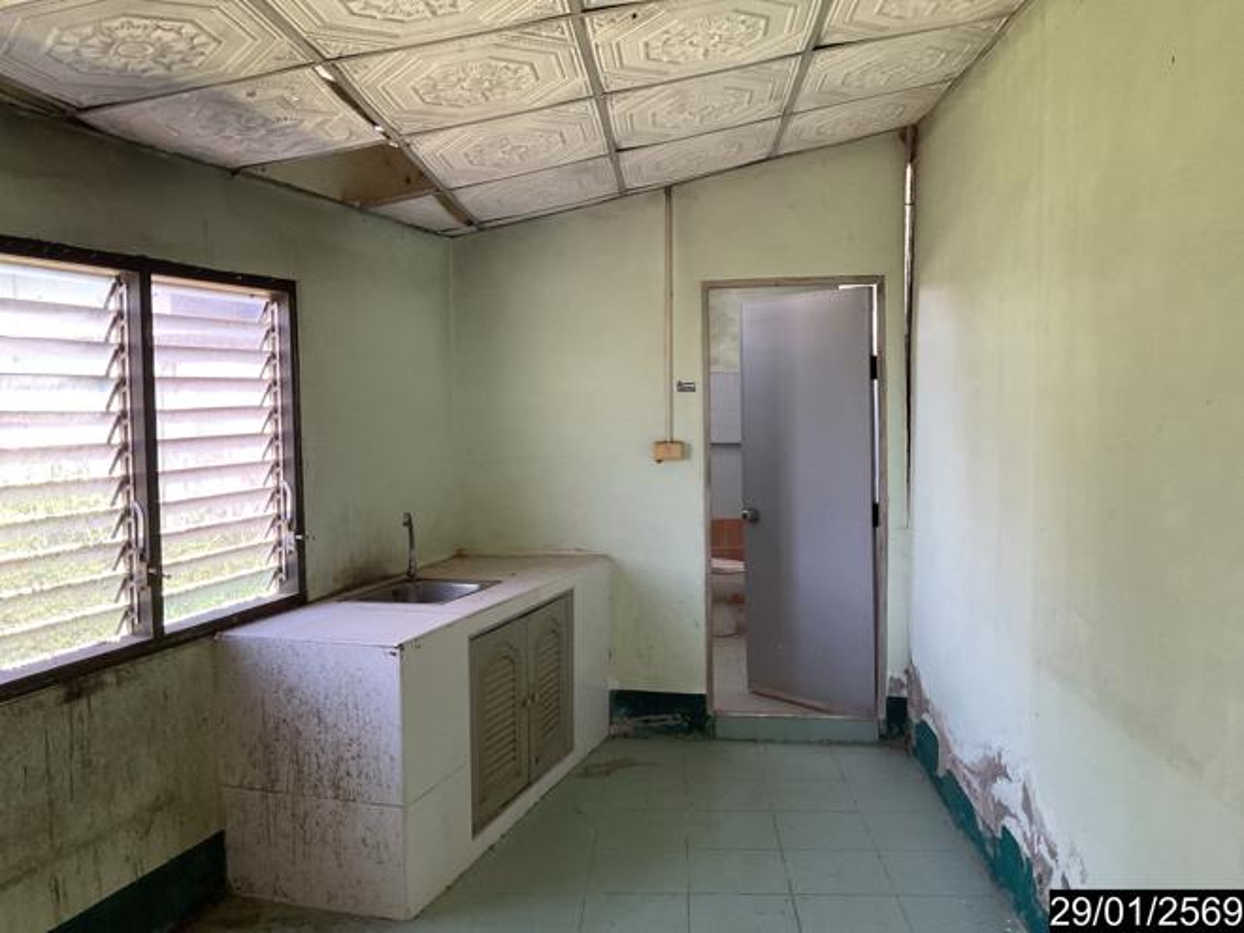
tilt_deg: -2.0
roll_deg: -0.6
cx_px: 622
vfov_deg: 48.2
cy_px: 466
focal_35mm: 29
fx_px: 1042
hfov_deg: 61.7
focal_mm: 3
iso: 200
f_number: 1.8
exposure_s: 1/60
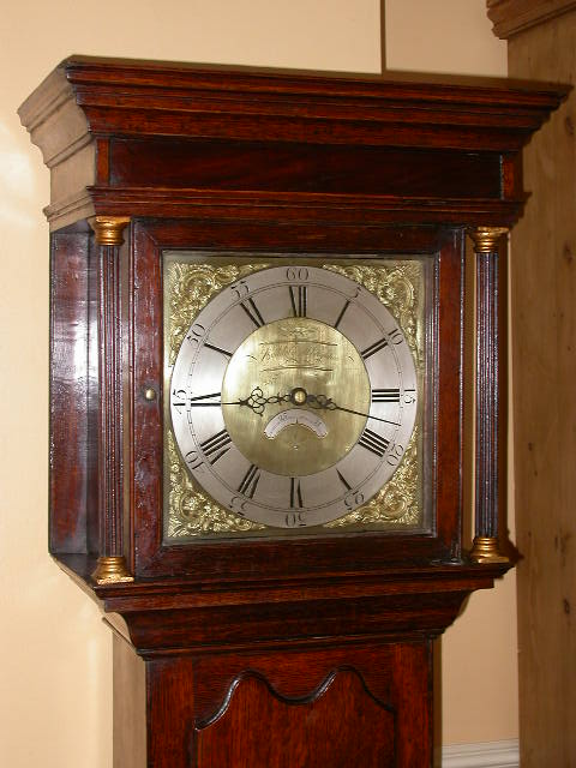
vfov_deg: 28.2
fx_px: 1531
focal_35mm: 69
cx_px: 288
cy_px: 384
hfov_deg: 21.3
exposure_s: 1/60.3
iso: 100
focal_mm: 14.4
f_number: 3.3
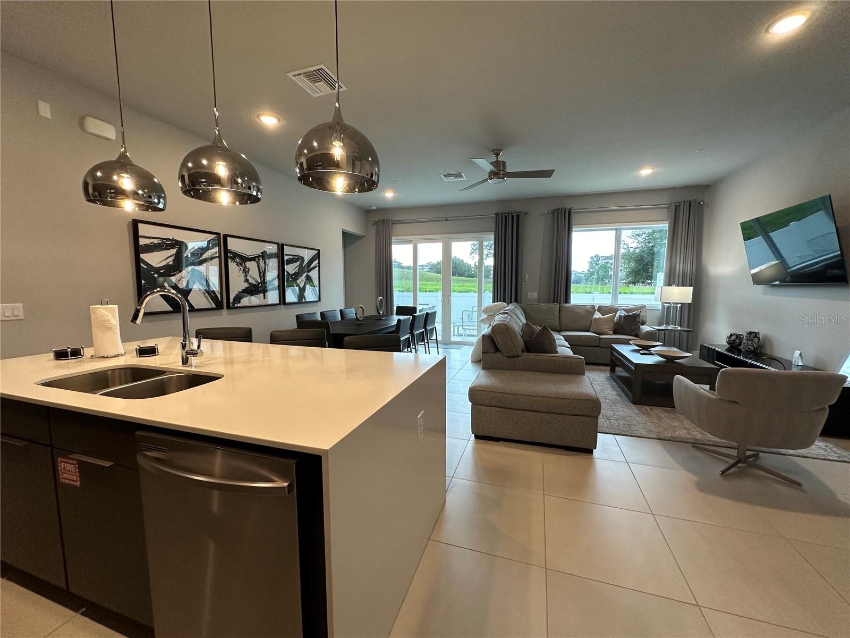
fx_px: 344
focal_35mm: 14
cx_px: 425
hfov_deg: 102.1
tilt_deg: -5.7
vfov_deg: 85.7
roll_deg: -0.1
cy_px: 319
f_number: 2.2
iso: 200
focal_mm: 2.22
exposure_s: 1/120
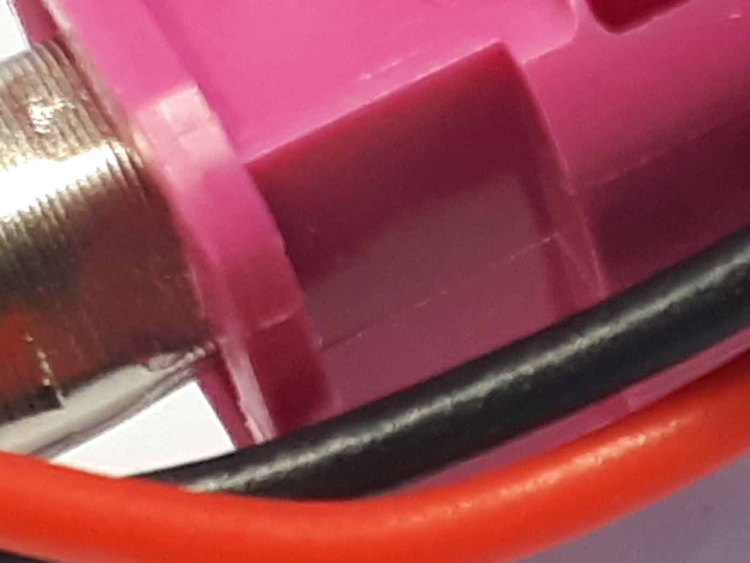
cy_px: 99
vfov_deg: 16.3
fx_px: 1950
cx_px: 828
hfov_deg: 20.7
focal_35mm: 90
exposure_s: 1/100
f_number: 1.9
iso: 80
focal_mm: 3.6
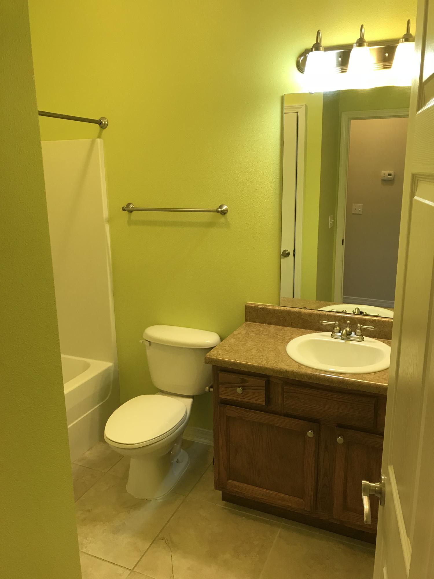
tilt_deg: -12.8
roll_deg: +1.2
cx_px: 217
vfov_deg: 63.4
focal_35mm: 28
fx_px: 468
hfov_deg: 49.7
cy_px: 290
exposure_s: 1/30
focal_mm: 3.99
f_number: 1.8
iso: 25
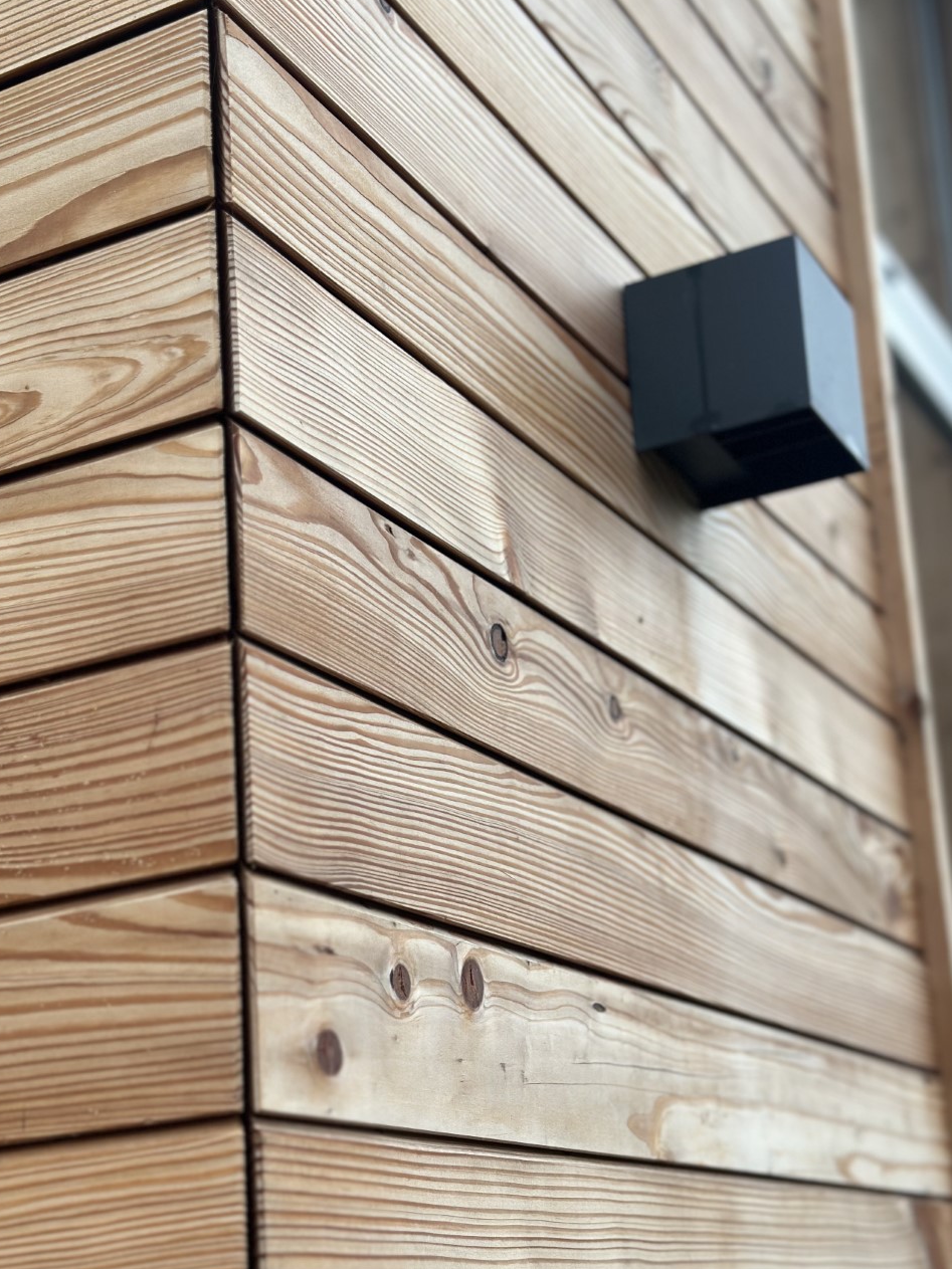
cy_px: 749
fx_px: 2090
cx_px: 518
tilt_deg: +16.1
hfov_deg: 25.6
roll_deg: +3.1
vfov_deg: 33.7
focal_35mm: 57
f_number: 1.78
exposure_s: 1/767
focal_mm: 6.86
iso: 80
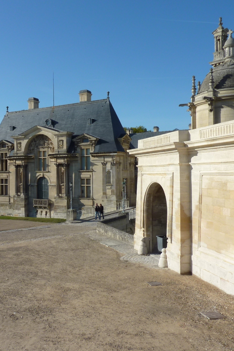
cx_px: 52
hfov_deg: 36.7
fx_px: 341
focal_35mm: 35
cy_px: 174
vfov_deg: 54.4
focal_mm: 4.1
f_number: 5.6
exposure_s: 1/400
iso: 80
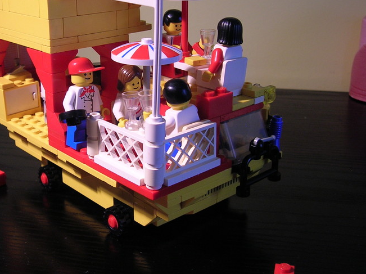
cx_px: 143
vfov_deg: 30.7
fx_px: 496
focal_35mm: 47
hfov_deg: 40.3
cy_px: 104
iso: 50
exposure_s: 1/10.7
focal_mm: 5.7
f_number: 2.9
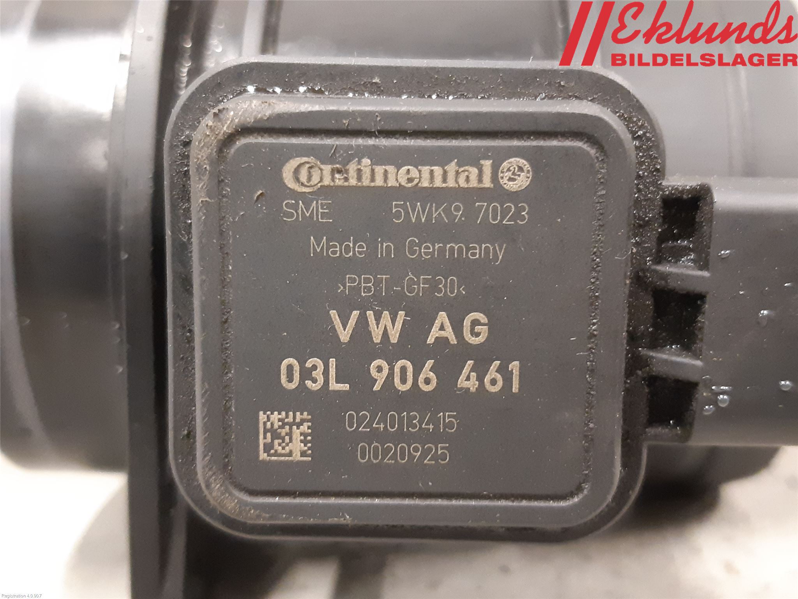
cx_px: 399
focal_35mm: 26
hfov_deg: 67.3
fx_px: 599
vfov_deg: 53.1
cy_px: 300
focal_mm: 3.93
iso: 400
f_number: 1.7
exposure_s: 1/25
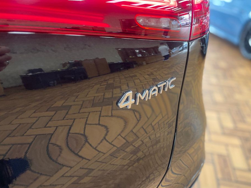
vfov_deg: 48.2
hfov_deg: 61.5
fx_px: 210
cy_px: 96
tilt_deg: -27.5
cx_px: 137
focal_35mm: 29
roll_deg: -5.7
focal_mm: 4.2
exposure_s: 1/60
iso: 200
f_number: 1.6
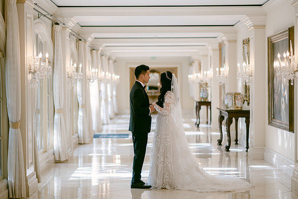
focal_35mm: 85
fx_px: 704
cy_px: 100
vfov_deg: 16.1
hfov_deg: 23.9
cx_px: 149
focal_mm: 85
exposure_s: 1/250
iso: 100
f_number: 1.8
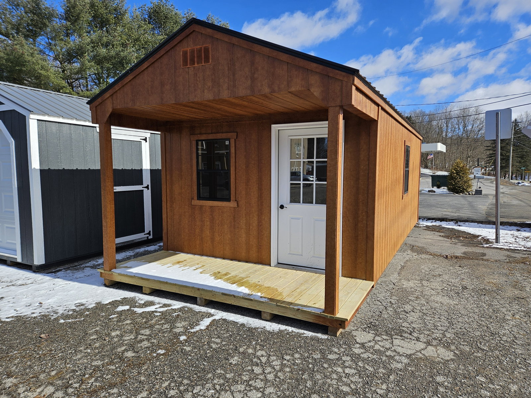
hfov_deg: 73.9
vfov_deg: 58.9
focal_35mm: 23
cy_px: 199
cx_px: 266
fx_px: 353
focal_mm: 5.4
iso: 25
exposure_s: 1/1819
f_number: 1.8
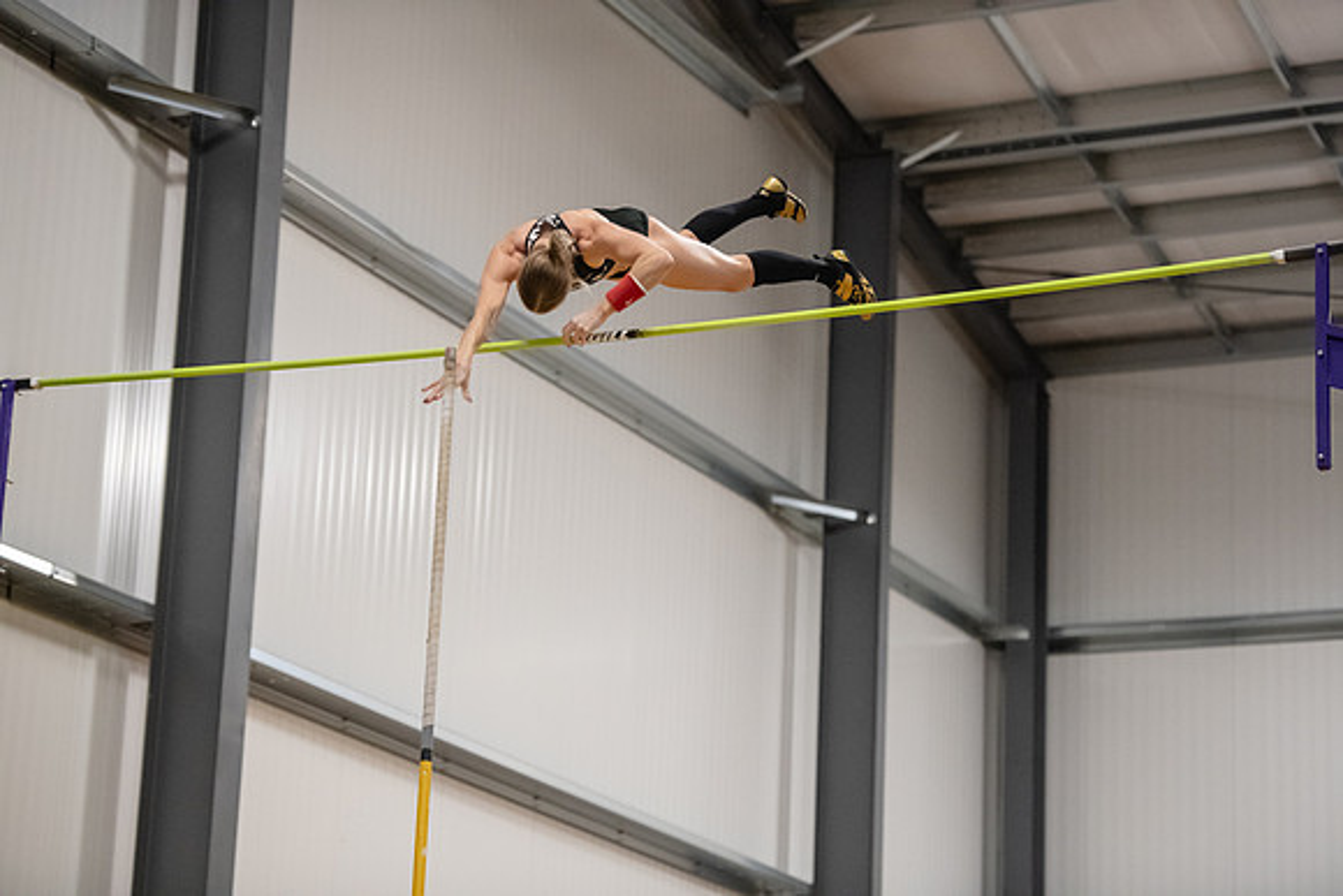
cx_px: 672
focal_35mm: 110
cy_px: 448
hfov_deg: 18.6
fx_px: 4104
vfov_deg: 12.5
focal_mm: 110
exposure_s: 1/800
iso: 6400
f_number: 2.8
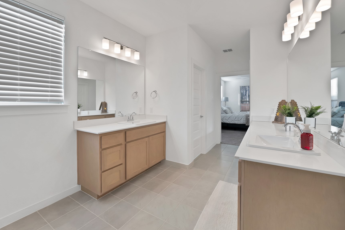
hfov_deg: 104.2
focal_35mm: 14
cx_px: 168
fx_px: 134
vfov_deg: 81.1
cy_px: 104
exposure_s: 1/30
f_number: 8
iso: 640
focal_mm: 12
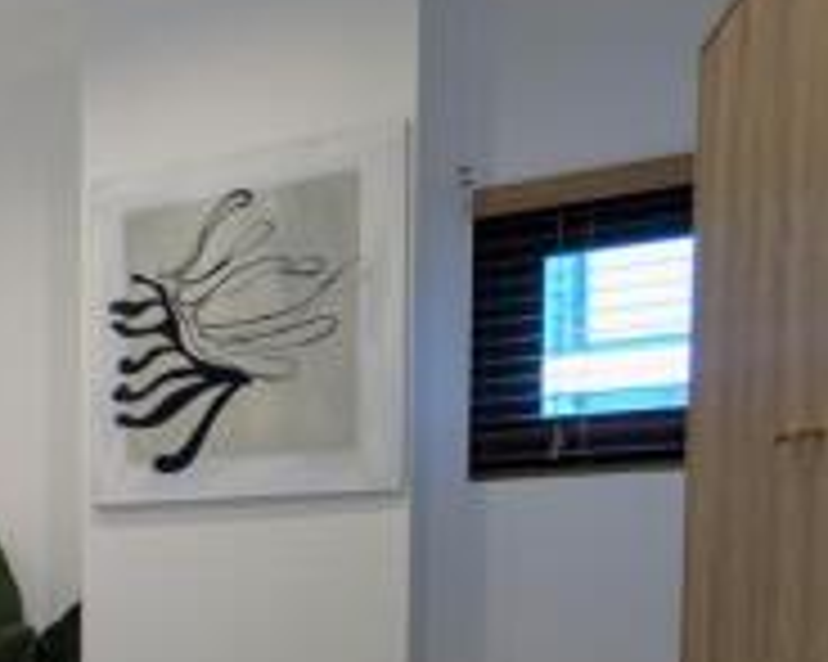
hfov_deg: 33.0
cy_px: 633
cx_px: -297
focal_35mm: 37
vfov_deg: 36.8
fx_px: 906
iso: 60
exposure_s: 1/20
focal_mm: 2.02
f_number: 1.7
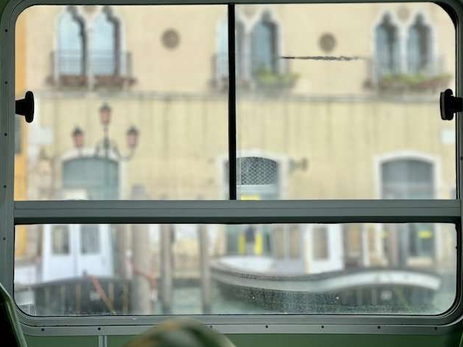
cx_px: 233
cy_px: 171
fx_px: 1070
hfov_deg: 24.4
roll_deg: +0.1
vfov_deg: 18.4
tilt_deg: +3.6
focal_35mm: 80
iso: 32
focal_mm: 9
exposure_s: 1/475
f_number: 2.8
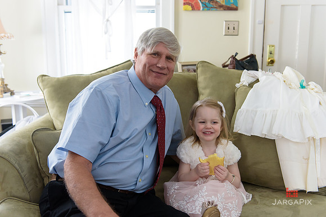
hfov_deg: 50.7
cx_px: 163
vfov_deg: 35.1
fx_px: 344
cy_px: 108
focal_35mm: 38
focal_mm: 38
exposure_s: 1/125
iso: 1600
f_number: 3.2
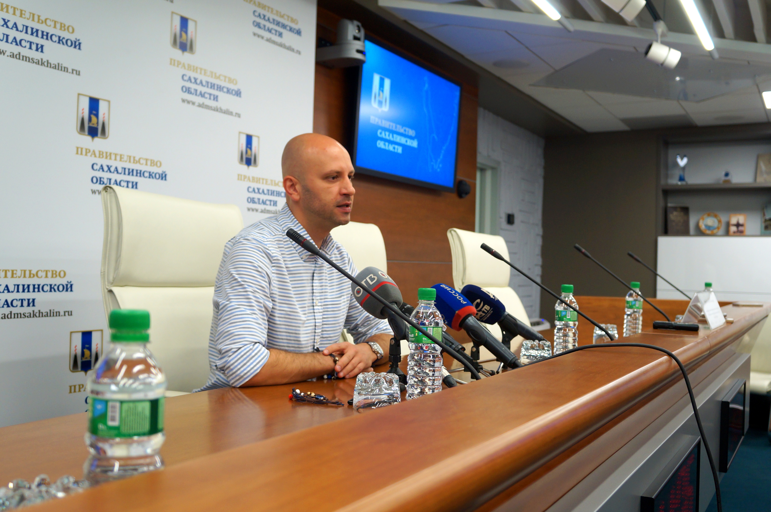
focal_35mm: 32
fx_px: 674
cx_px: 386
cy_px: 256
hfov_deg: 59.5
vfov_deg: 41.6
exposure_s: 1/60
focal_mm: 21
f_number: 4
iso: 400
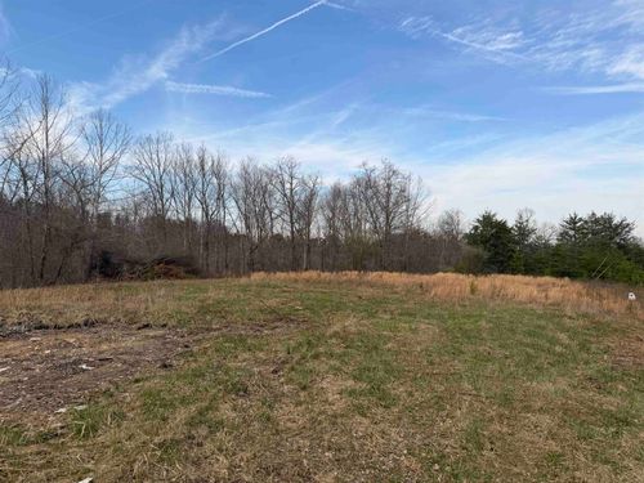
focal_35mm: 24
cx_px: 322
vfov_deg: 56.8
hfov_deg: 71.6
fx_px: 446
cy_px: 242
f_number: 1.78
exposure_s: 1/3279
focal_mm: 6.76
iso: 80
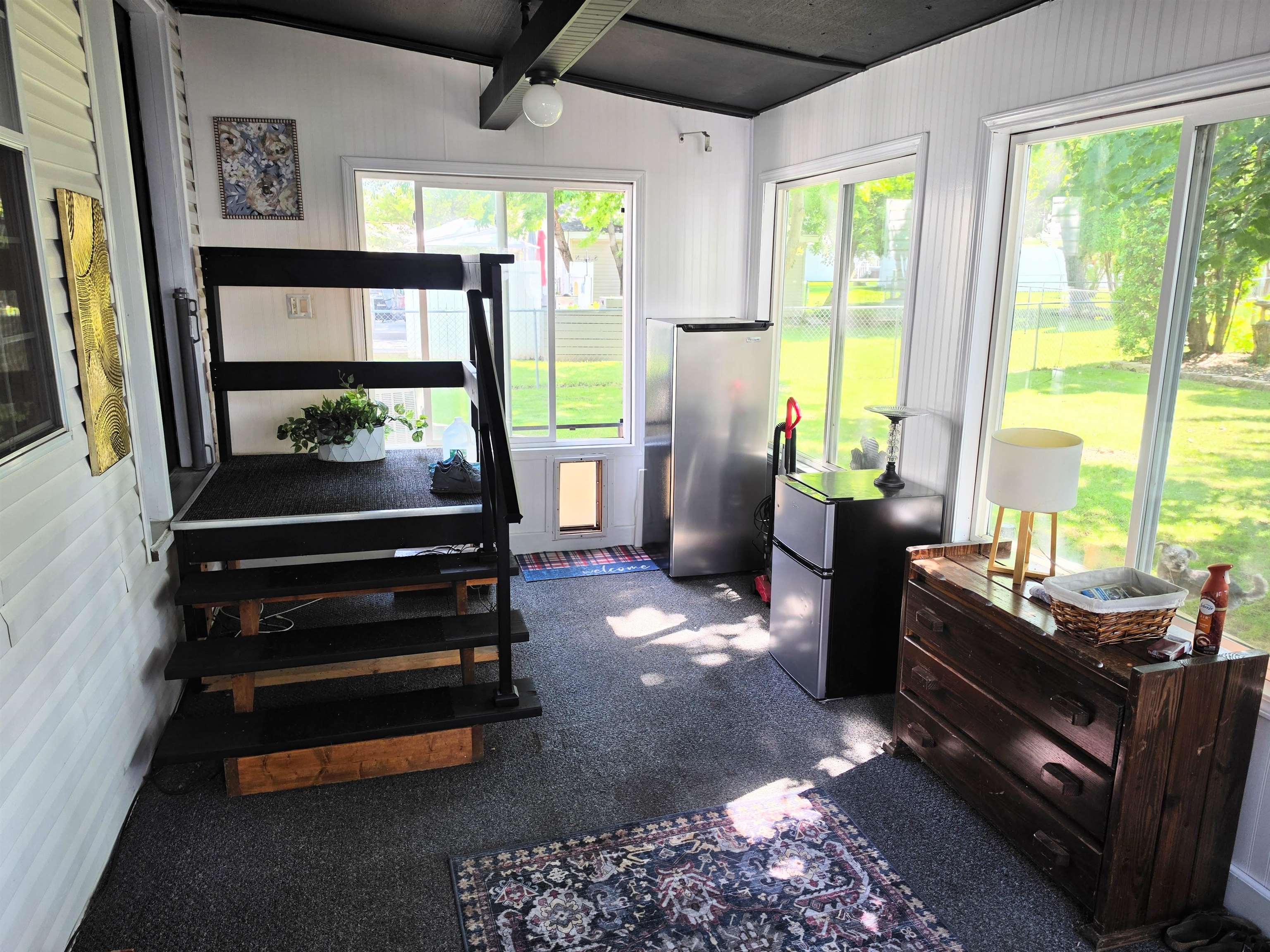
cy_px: 476
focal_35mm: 23
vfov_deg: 58.9
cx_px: 635
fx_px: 844
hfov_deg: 73.9
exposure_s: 1/180
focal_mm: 6.5
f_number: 1.4
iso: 40
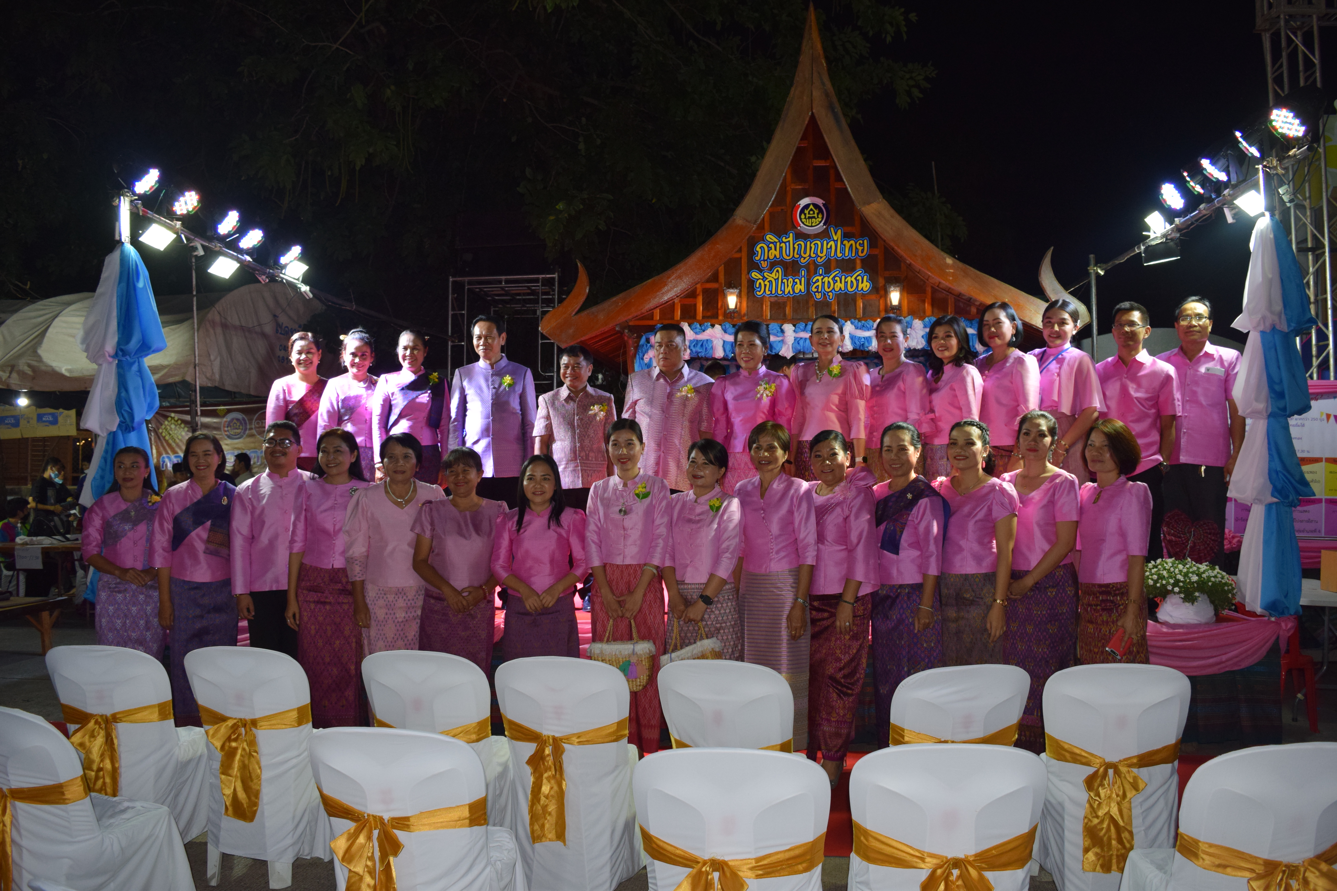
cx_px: 668
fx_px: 1003
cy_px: 446
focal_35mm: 27
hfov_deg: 67.4
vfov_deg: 47.9
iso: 800
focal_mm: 18
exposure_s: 1/100
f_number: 5
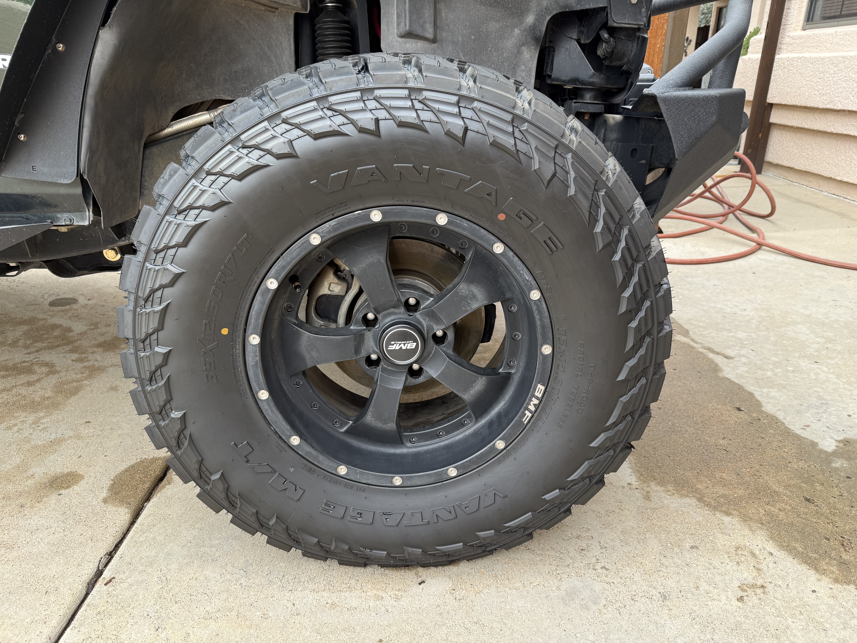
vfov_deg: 56.8
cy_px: 322
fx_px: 594
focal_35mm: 24
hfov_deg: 71.6
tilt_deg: -21.6
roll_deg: -0.5
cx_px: 428
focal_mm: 6.76
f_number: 1.78
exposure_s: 1/193
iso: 64
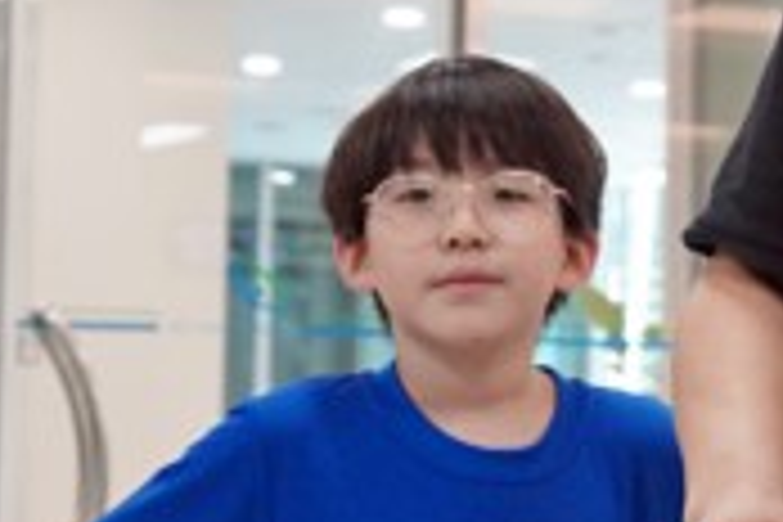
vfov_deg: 7.8
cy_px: 212
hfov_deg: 11.5
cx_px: 873
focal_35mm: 176
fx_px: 3828
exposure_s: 1/160
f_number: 4
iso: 1600
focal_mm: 34
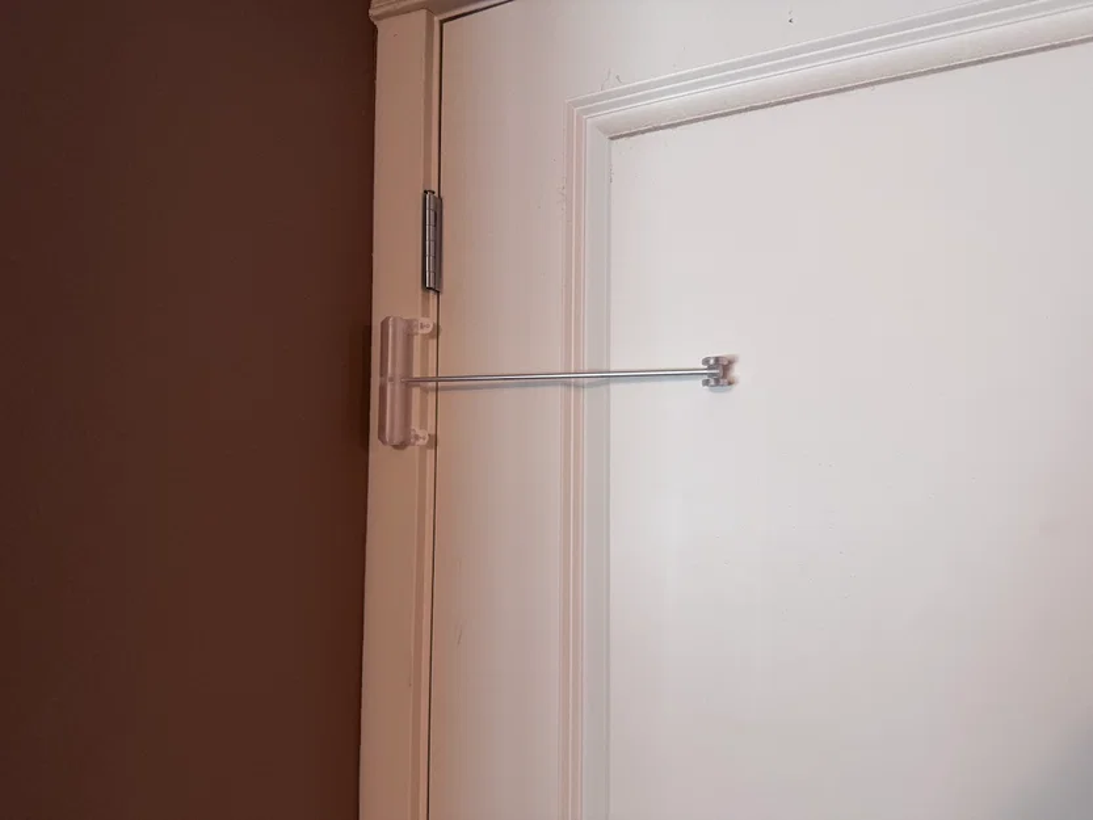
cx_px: 546
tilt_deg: +4.2
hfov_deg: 71.6
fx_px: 758
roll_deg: -0.6
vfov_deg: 56.8
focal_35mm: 24
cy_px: 410
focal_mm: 6.76
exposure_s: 1/60
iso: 320
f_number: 1.78
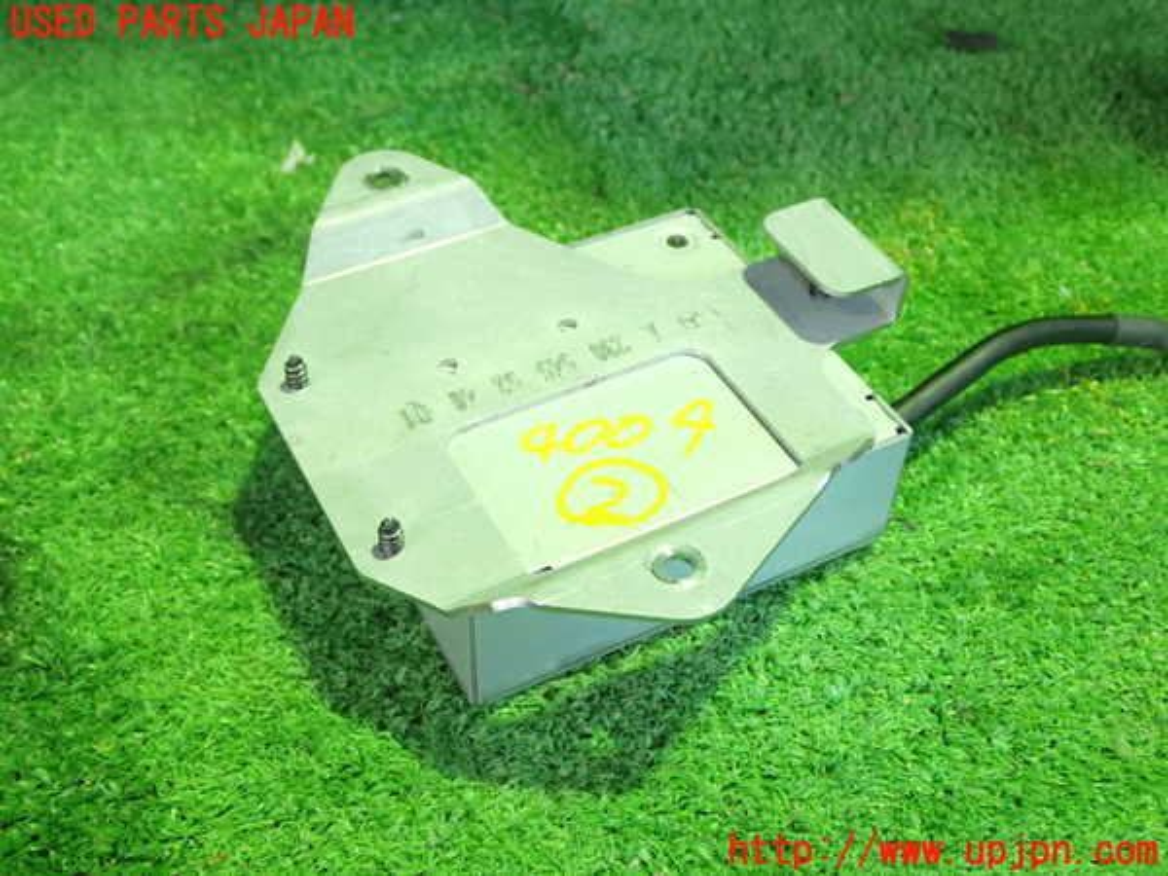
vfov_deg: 35.1
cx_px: 584
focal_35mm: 41
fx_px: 1383
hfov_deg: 45.8
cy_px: 438
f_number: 2.8
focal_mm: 7.31
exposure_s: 1/15
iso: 800
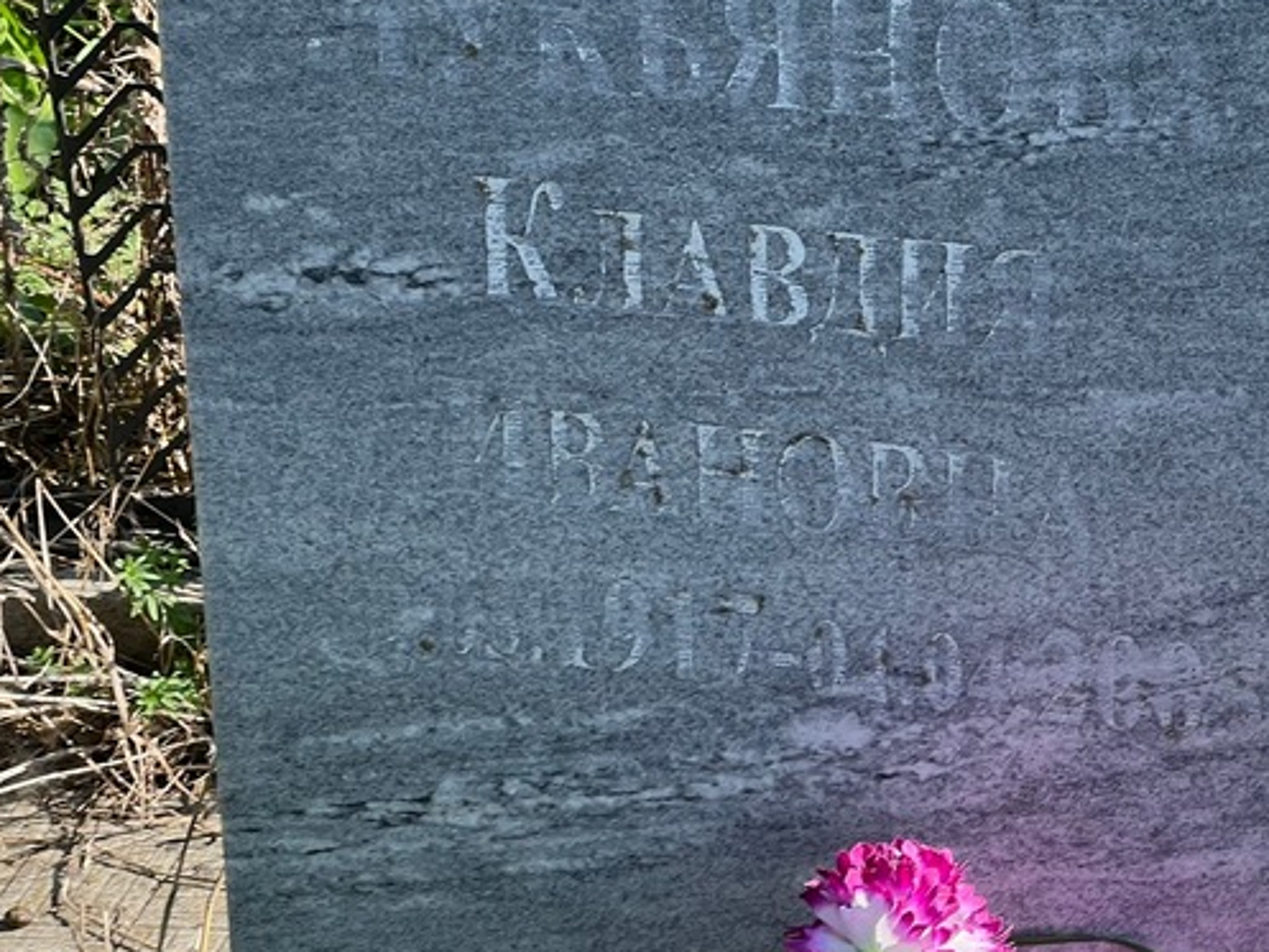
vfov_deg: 11.9
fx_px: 4547
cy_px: 345
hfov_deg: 15.9
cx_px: 682
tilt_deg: -32.7
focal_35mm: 124
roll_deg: +2.0
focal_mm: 9
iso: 32
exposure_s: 1/208
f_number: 2.8
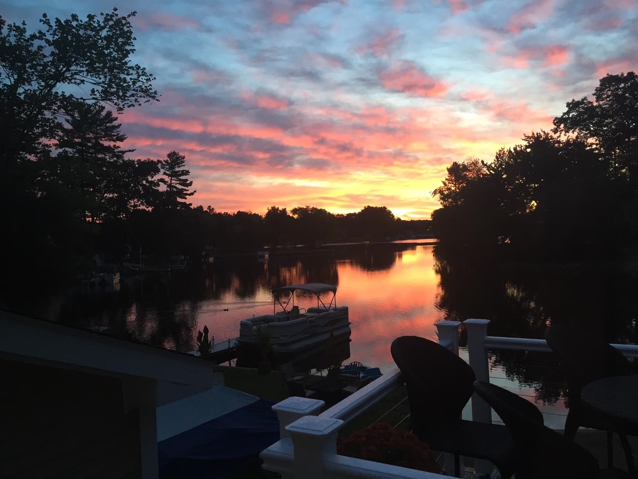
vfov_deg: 48.2
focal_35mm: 29
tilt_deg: +0.9
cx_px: 319
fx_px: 534
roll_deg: +1.6
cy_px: 240
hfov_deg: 61.7
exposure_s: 1/30
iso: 80
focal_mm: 4.15
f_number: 2.2
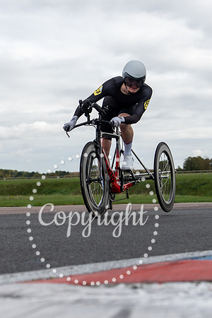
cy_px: 174
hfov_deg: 12.1
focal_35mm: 112
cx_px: 45
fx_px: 993
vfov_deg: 18.2
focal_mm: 46
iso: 100
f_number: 3.5
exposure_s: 1/1000
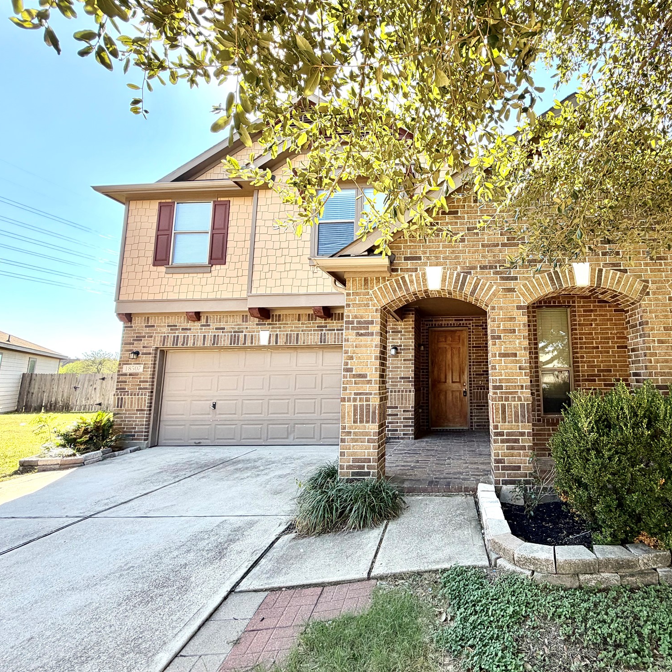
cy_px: 326
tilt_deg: +8.4
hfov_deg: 81.3
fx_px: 373
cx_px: 445
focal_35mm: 17
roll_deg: +0.4
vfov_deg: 83.9
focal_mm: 2.22
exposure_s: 1/224
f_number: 2.2
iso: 40
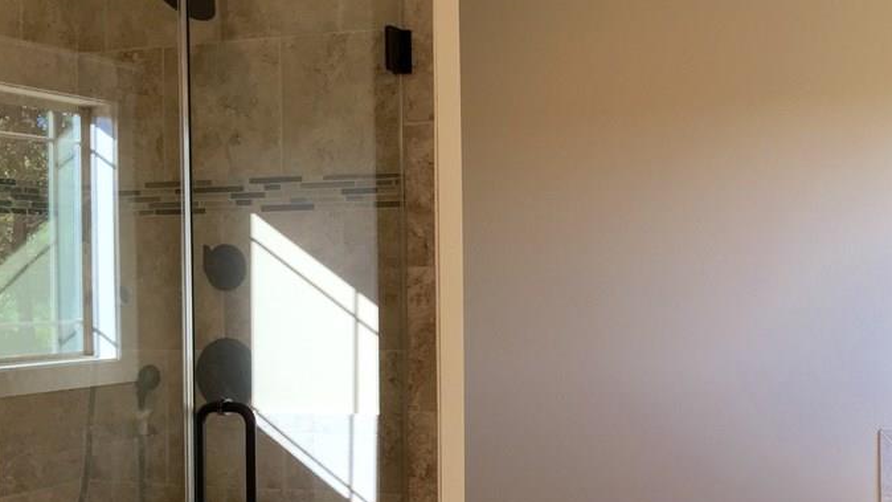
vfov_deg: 24.9
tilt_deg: -1.2
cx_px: 651
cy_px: 307
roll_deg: -0.9
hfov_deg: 41.8
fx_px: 1135
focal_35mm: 48
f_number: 2.2
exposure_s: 1/120
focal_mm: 4.15
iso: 32
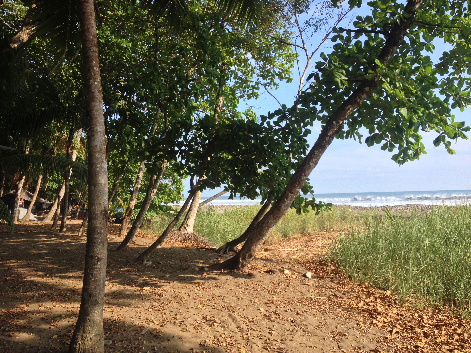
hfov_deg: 52.6
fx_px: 476
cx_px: 236
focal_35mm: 35
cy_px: 176
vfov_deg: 40.7
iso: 50
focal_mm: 4.28
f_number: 2.4
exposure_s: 1/849
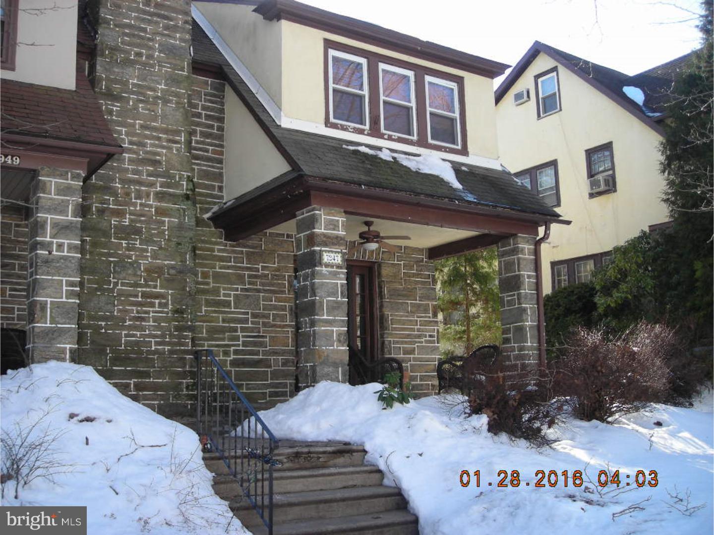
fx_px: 784
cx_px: 357
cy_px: 268
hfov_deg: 49.0
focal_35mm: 38
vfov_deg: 37.7
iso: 50
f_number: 3.2
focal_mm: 6.3
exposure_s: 1/162
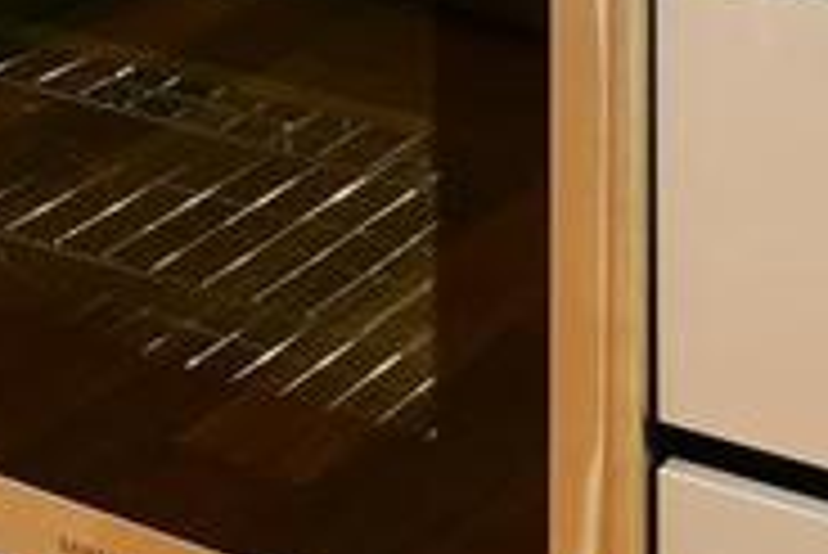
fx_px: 2877
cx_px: 184
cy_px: -964
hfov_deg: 16.3
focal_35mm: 125
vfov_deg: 9.3
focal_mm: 16
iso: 100
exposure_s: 1
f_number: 13
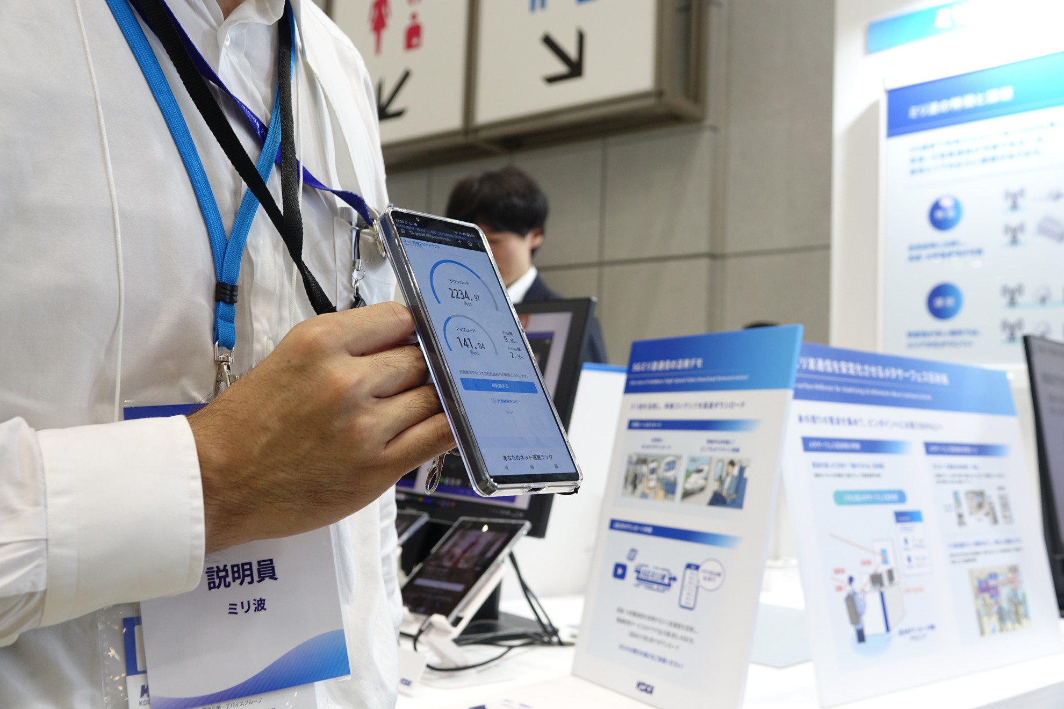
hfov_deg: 55.8
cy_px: 354
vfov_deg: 38.9
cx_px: 532
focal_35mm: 34
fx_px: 1005
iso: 200
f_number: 2.8
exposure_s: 1/40
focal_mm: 12.63
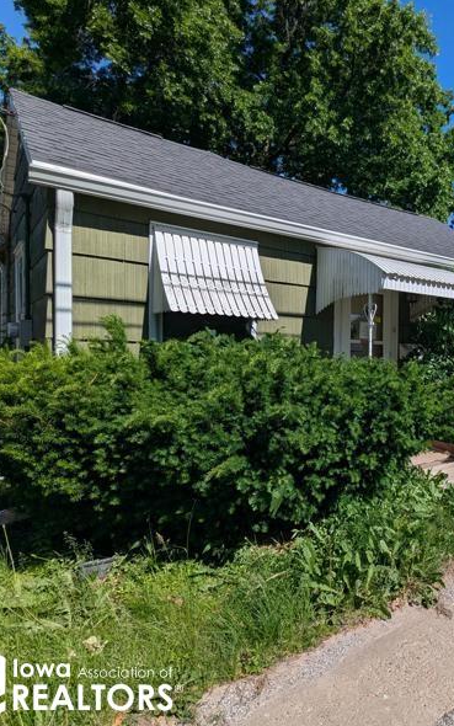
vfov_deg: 77.1
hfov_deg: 47.7
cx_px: 407
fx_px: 455
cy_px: 367
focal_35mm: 23
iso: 55
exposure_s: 1/2907
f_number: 2.2
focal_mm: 2.35
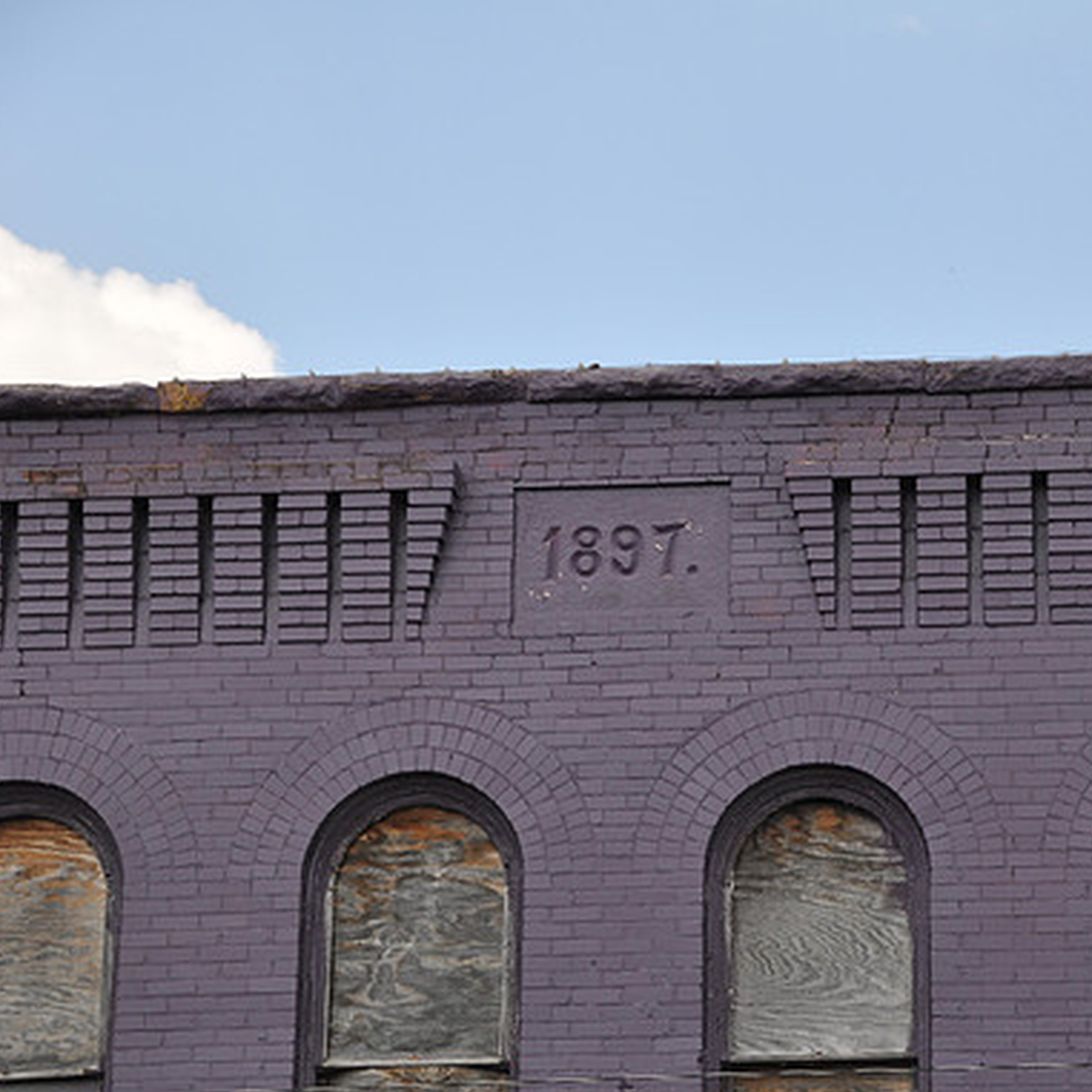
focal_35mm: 159
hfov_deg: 11.0
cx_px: 676
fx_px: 5675
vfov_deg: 11.0
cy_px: 543
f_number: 5.6
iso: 280
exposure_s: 1/500
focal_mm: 82
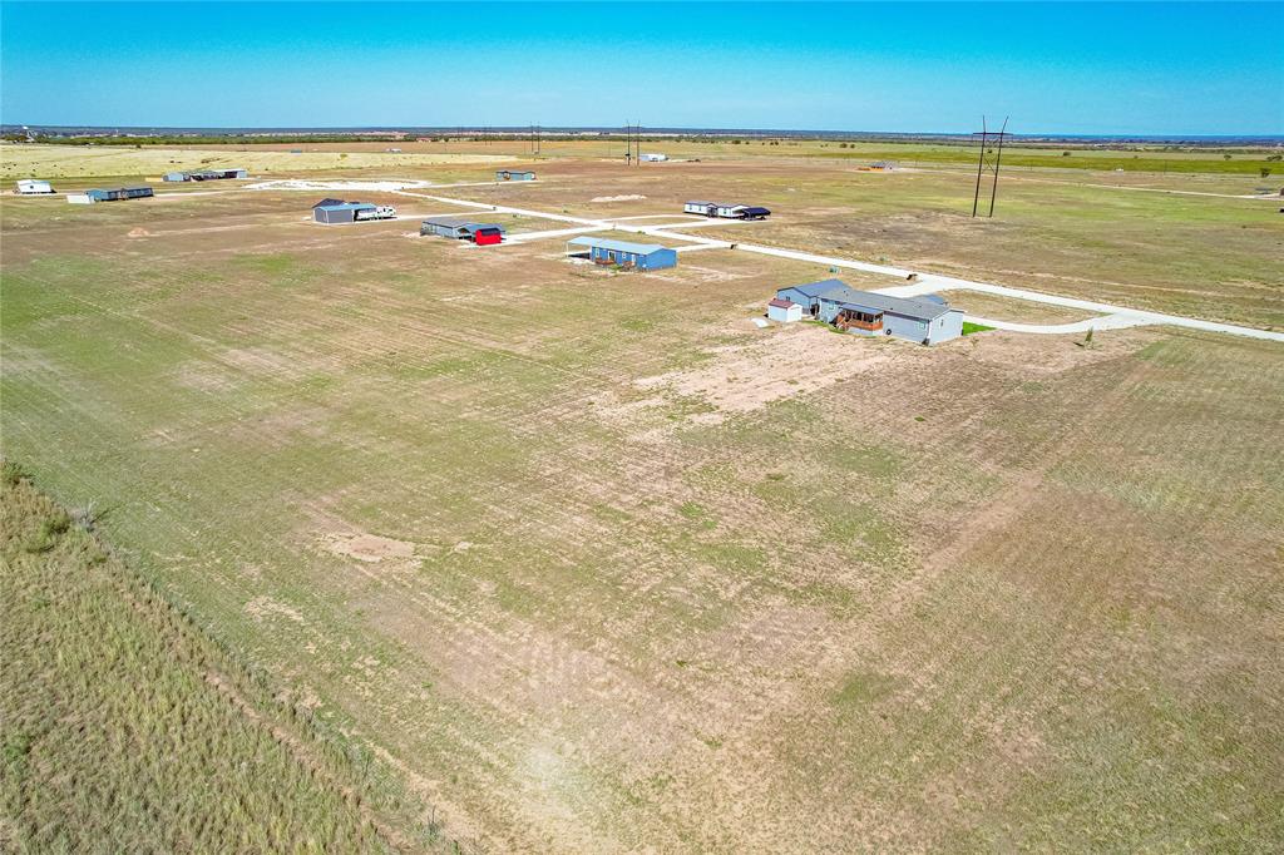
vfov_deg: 57.2
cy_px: 428
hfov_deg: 78.6
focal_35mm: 22
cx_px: 642
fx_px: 784
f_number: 2.8
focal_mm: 8.38
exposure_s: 1/2500
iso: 110
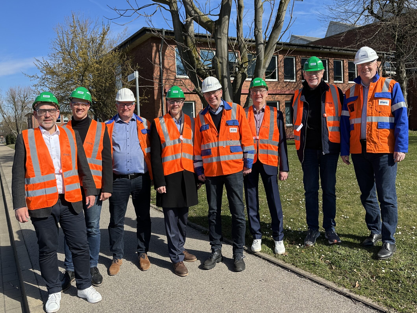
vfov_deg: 48.1
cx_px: 198
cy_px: 134
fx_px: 349
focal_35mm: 29
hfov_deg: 61.6
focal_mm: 6.86
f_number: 1.78
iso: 80
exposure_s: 1/3597
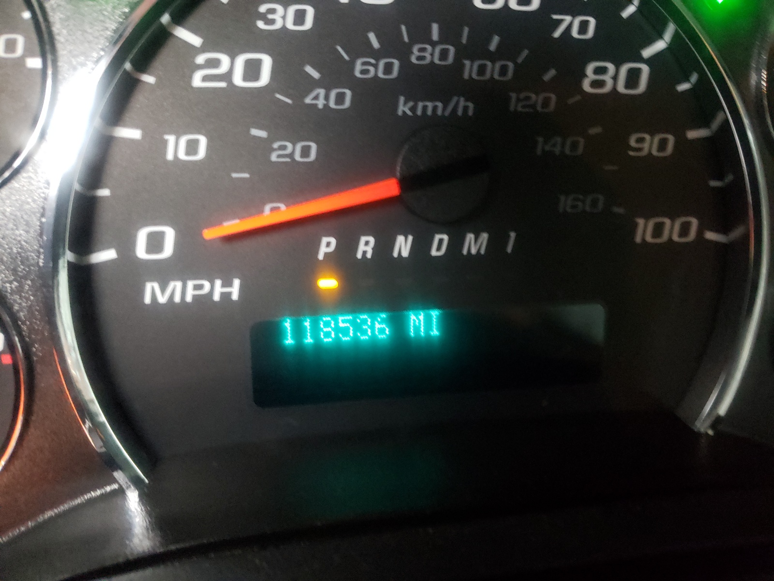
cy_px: 290
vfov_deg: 53.1
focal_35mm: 26
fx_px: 581
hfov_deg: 67.3
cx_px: 387
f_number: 1.5
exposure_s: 1/25
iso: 640
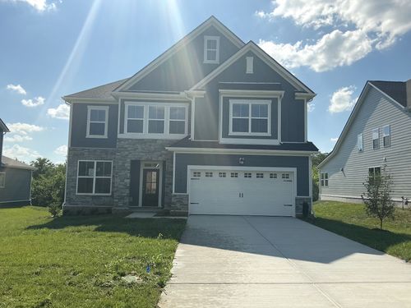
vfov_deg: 48.2
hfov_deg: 61.7
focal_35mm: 29
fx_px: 344
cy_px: 154
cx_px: 206
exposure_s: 1/3788
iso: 25
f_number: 1.8
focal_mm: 3
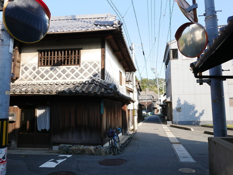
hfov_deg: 63.4
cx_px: 116
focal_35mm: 28
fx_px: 188
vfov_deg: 49.7
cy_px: 88
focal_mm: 14
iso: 200
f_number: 4.5
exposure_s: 1/400
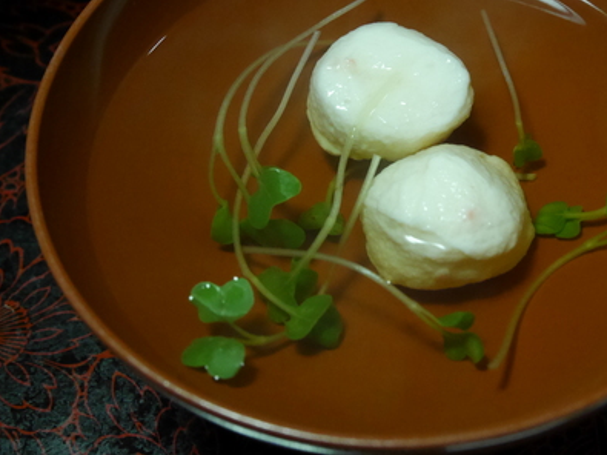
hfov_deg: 25.5
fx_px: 1332
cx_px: 420
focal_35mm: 76
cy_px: 167
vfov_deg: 19.3
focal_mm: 25
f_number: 5.1
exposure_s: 1/30
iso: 3200
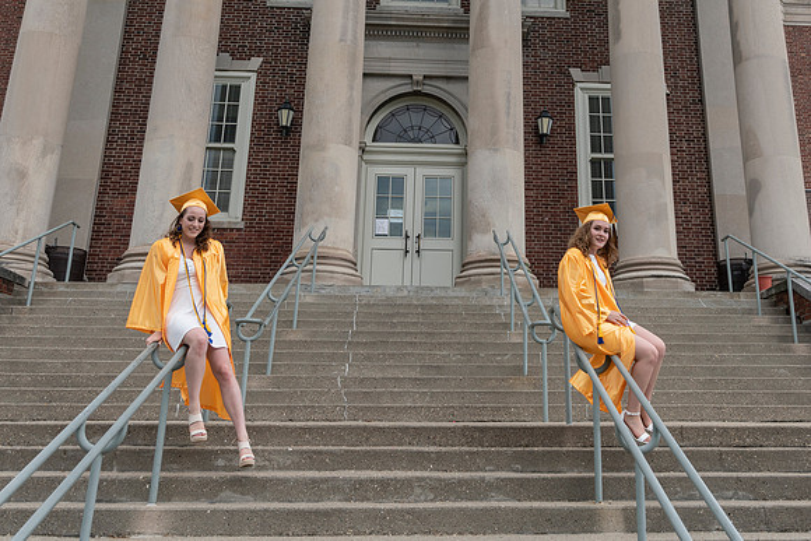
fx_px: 831
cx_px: 489
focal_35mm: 37
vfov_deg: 35.4
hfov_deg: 51.7
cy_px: 144
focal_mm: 24
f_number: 5.6
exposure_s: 1/250
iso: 80
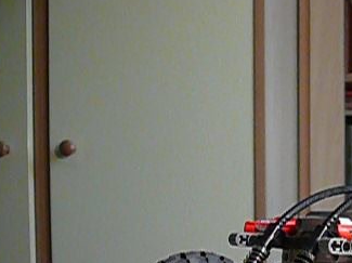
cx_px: 330
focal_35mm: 69
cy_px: 249
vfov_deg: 20.7
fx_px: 701
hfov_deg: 27.0
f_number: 2.8
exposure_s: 1/30
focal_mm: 7.4
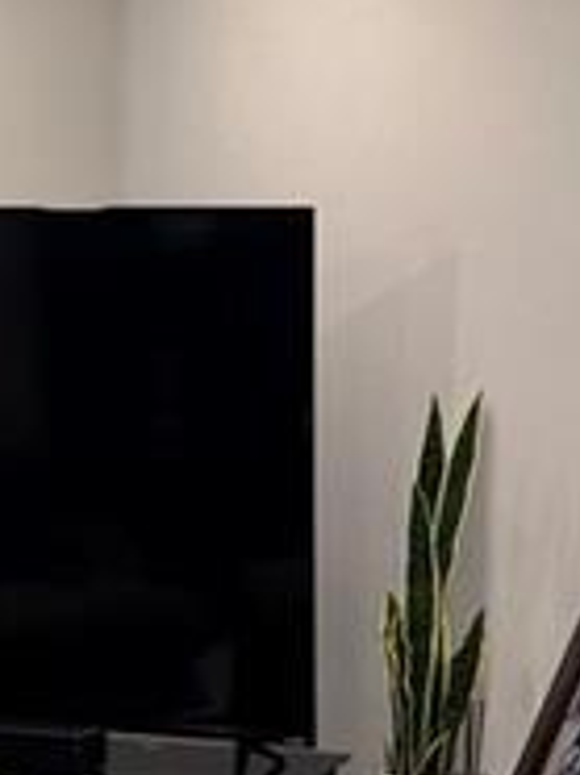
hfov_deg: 9.1
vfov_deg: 12.8
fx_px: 3471
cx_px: -476
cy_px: 425
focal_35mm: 155
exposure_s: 1/60
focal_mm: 6.76
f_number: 1.78
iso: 200
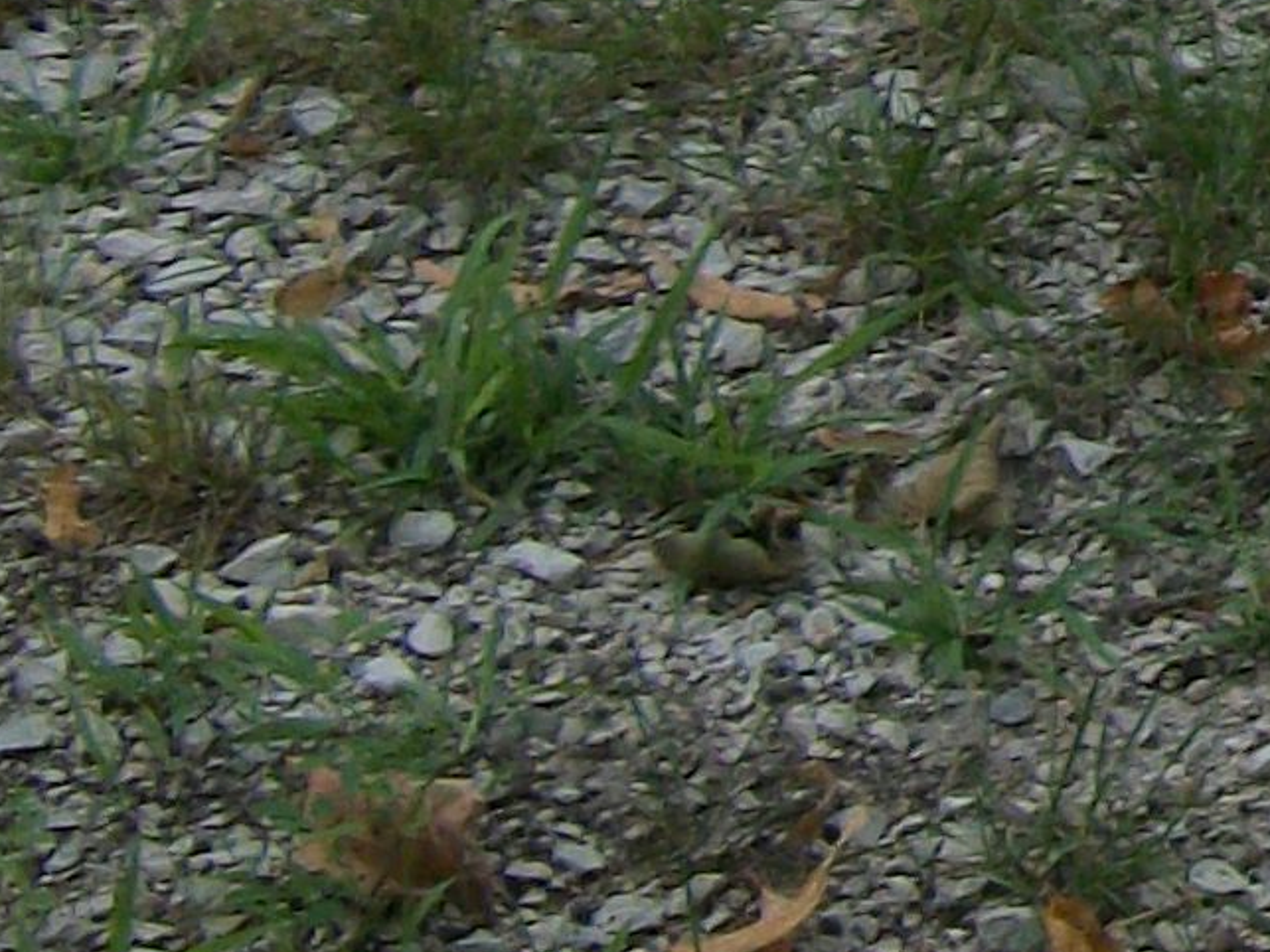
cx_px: 3342
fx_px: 7300
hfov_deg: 8.8
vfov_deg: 7.2
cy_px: -859
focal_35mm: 199
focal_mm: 5.7
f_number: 8.8
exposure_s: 1/100
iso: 80
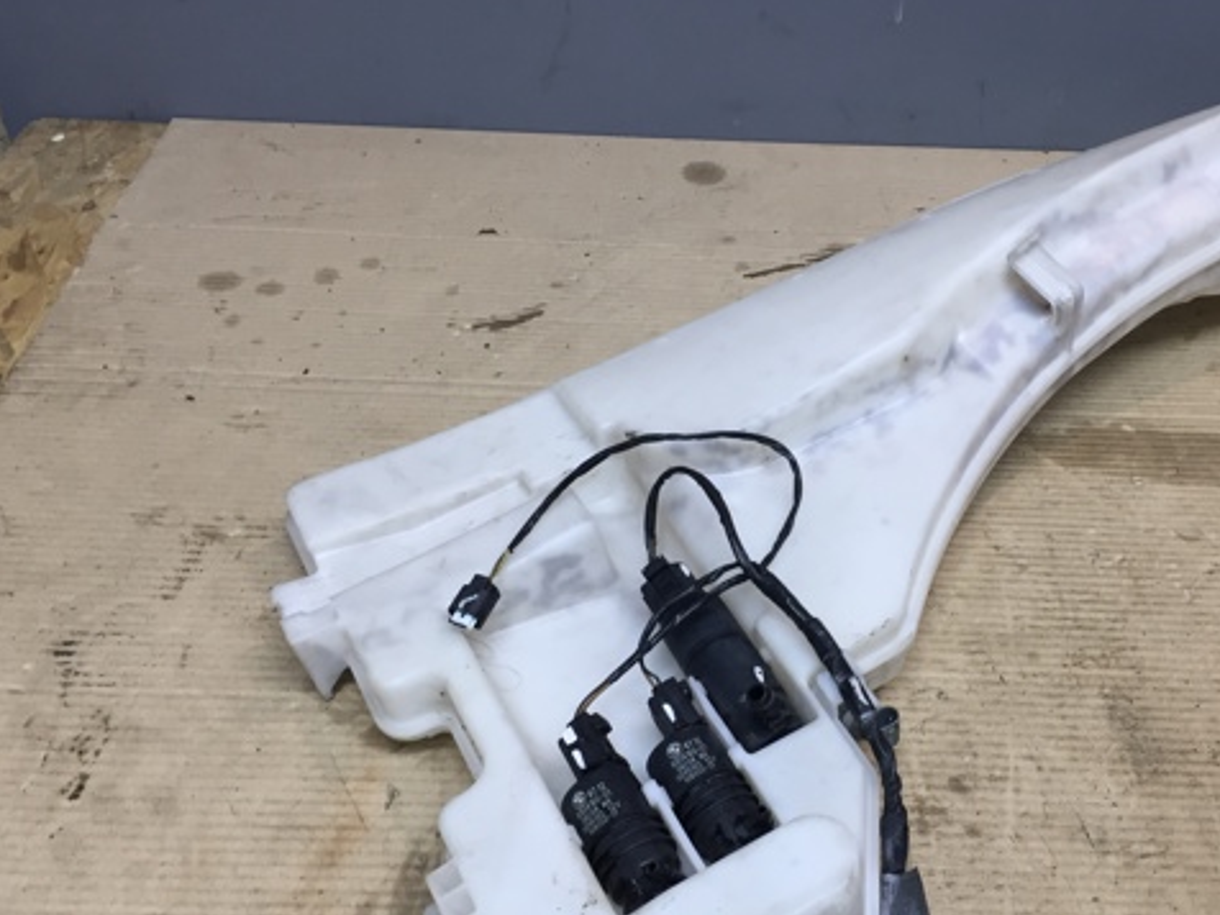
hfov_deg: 47.1
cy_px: 548
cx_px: 815
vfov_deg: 36.7
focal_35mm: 39
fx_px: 1375
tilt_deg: -45.8
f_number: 2.2
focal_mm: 4.15
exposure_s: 1/33
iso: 32
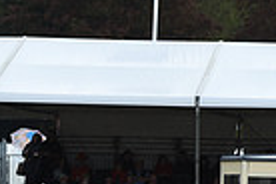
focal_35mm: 377
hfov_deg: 5.3
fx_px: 2890
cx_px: 576
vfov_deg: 3.6
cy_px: 112
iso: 360
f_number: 5
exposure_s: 1/1250
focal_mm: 90
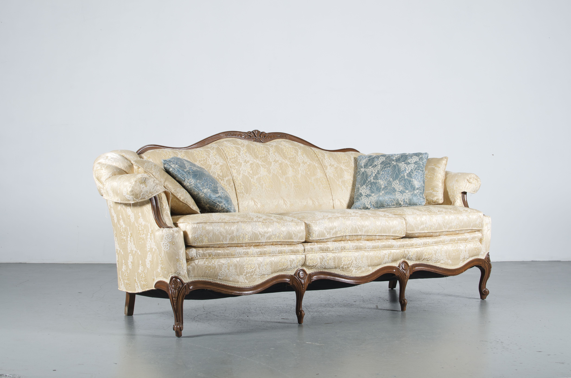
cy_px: 189
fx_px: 831
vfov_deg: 25.6
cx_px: 286
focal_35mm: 52
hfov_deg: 37.9
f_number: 6.3
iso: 100
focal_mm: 35
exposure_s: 1/125
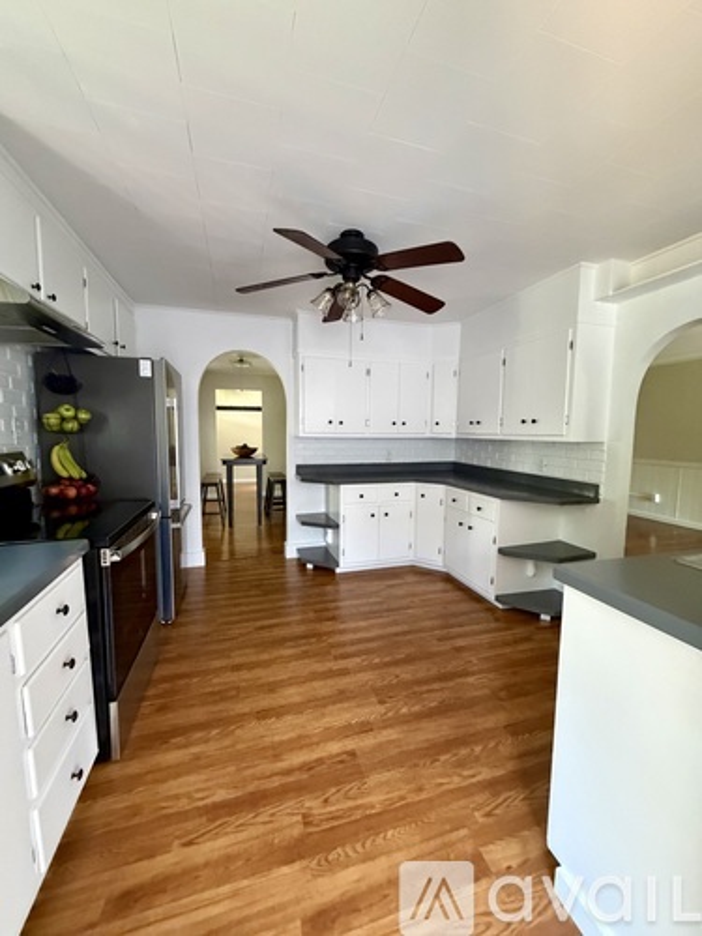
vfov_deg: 102.1
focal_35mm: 14
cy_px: 468
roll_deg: -1.2
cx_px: 351
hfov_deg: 85.7
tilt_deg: -4.6
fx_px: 379
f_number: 2.2
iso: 800
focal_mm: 2.22
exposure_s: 1/60
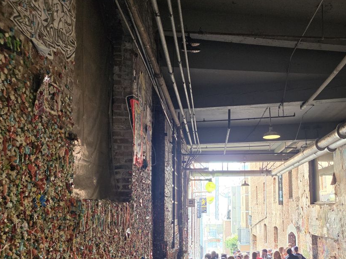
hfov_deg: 49.0
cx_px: 266
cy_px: 178
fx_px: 360
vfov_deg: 39.1
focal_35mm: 36
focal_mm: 6.25
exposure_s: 1/120
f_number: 1.7
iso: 640
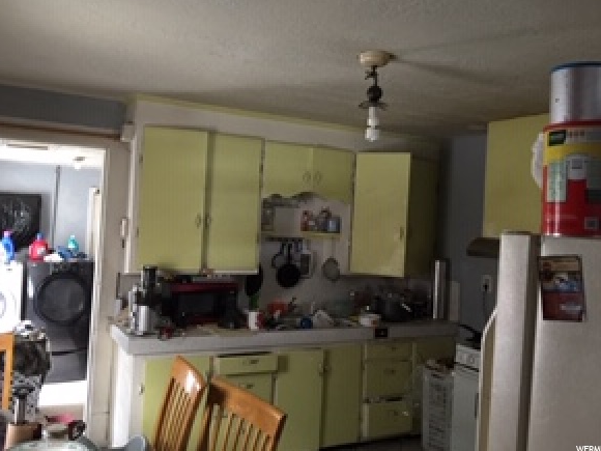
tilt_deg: +1.8
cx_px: 278
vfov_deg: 44.1
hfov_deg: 56.8
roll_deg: -4.4
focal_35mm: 32
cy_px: 204
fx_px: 556
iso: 100
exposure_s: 1/15
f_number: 2.2
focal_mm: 4.15
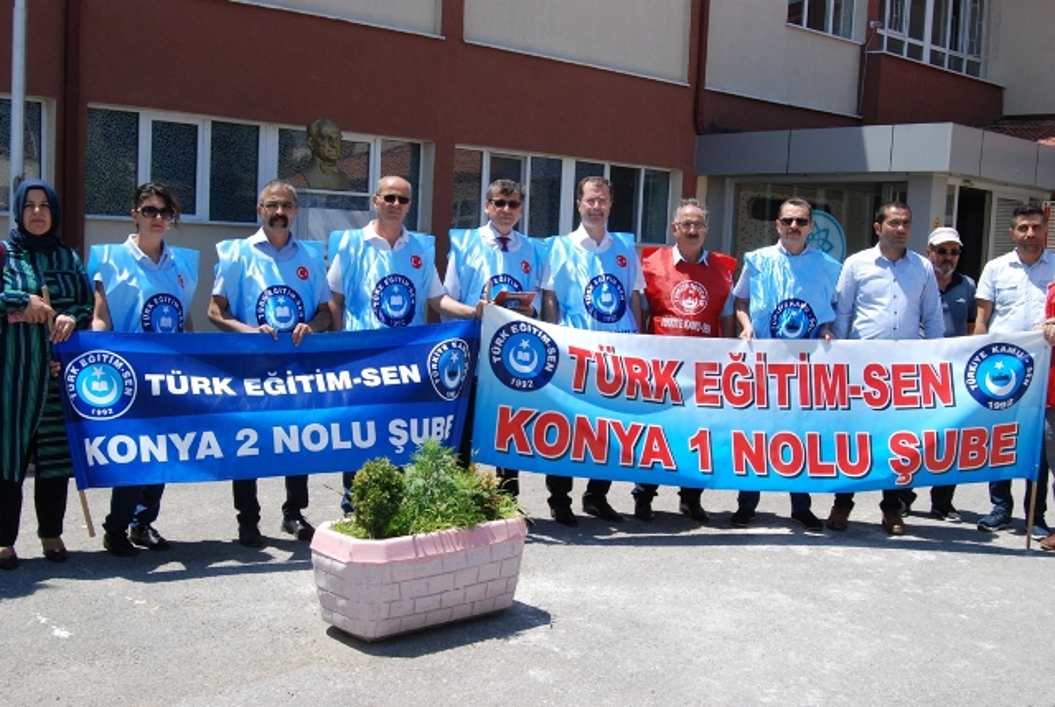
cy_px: 354
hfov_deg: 49.5
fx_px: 1145
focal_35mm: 39
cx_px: 528
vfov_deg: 34.3
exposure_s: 1/400
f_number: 10
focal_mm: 26
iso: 400
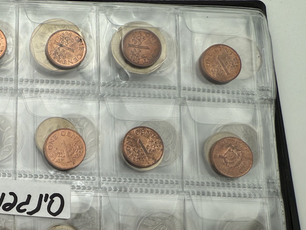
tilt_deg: -76.9
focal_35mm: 50
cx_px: -6
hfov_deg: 34.4
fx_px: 442
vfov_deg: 28.3
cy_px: 193
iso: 40
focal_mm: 2.22
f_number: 2.2
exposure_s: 1/289
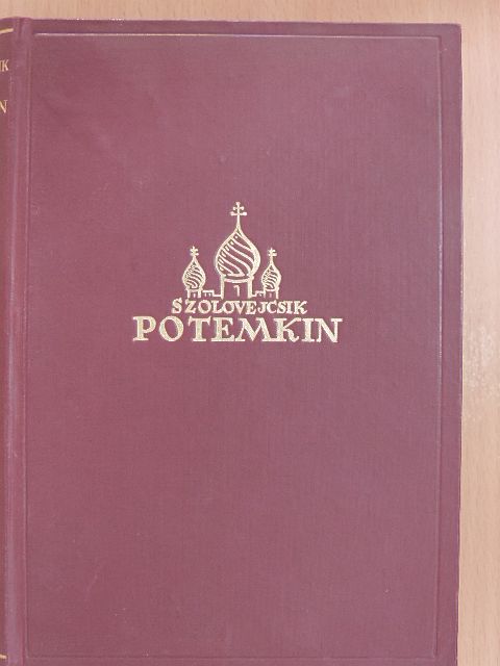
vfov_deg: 38.2
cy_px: 333
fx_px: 963
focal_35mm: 50
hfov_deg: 29.1
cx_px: 250
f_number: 3.6
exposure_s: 1/13
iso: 400
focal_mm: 8.9
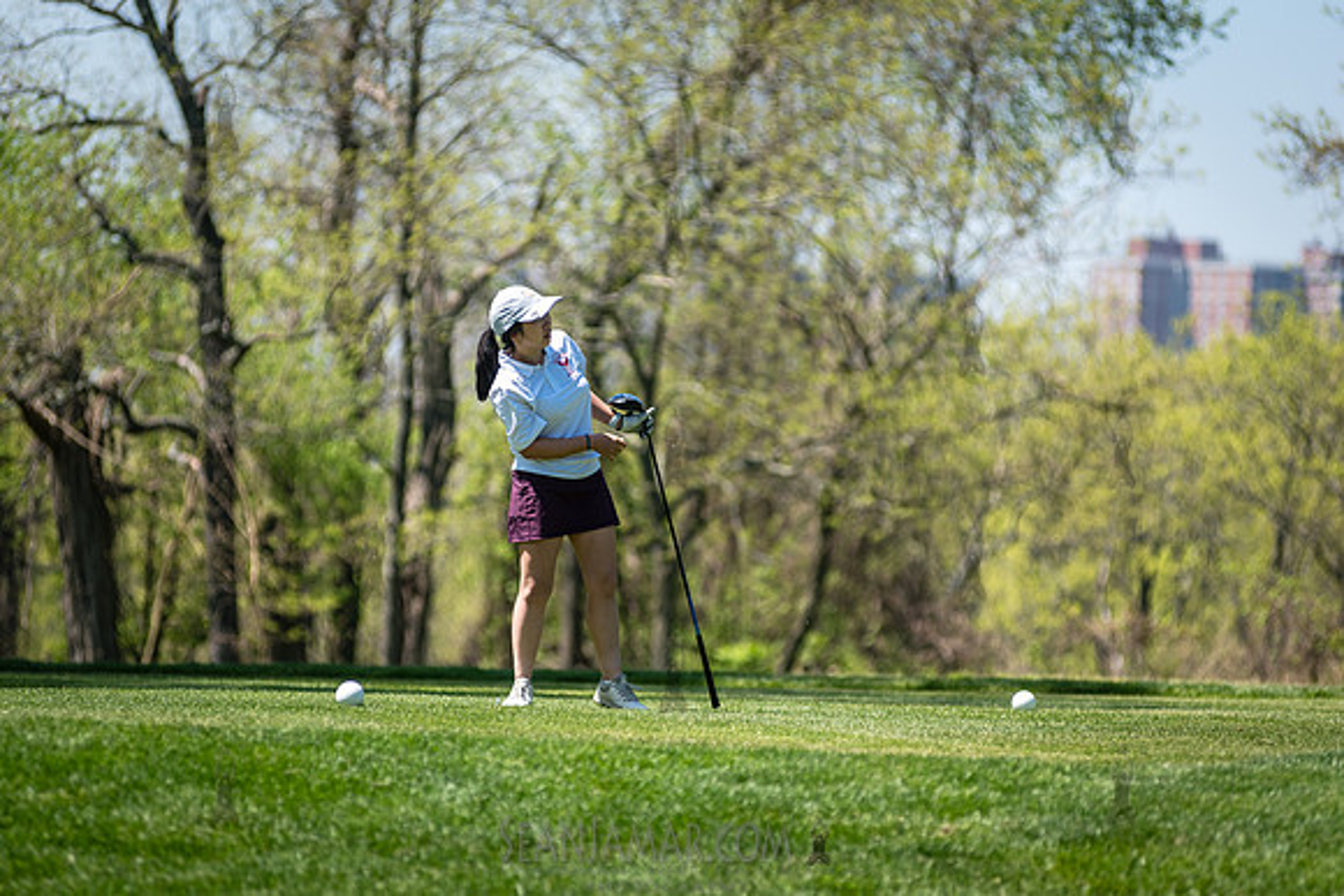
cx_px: 672
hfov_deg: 10.1
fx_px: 7624
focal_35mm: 204
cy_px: 448
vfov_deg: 6.7
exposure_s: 1/800
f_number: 3.5
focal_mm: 200
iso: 100
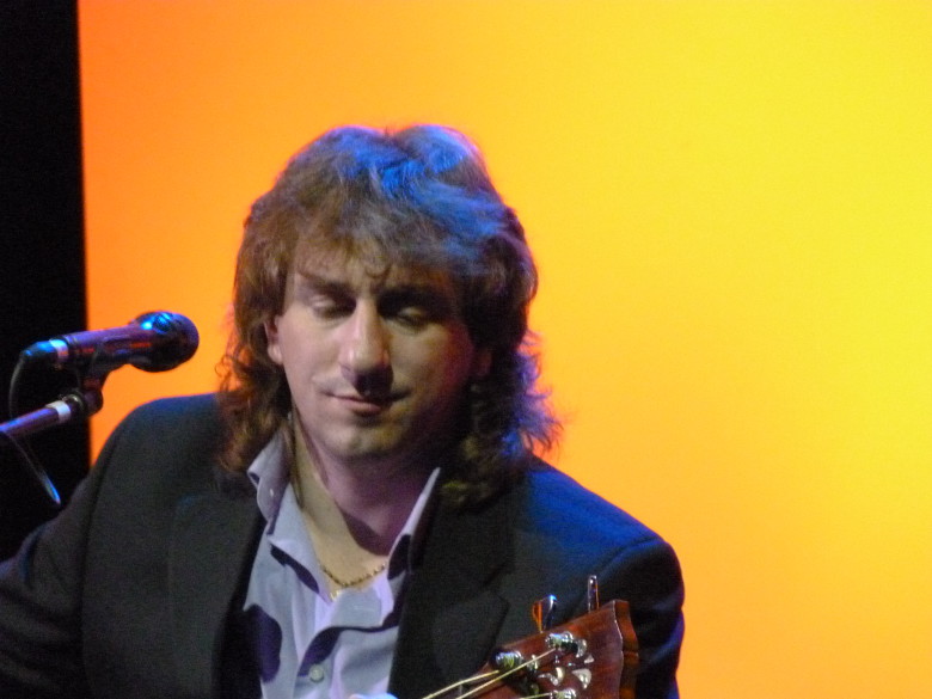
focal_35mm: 599
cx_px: 466
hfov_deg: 3.3
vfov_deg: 2.5
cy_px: 350
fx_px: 16127
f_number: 5.2
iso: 1250
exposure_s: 1/15
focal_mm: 107.8
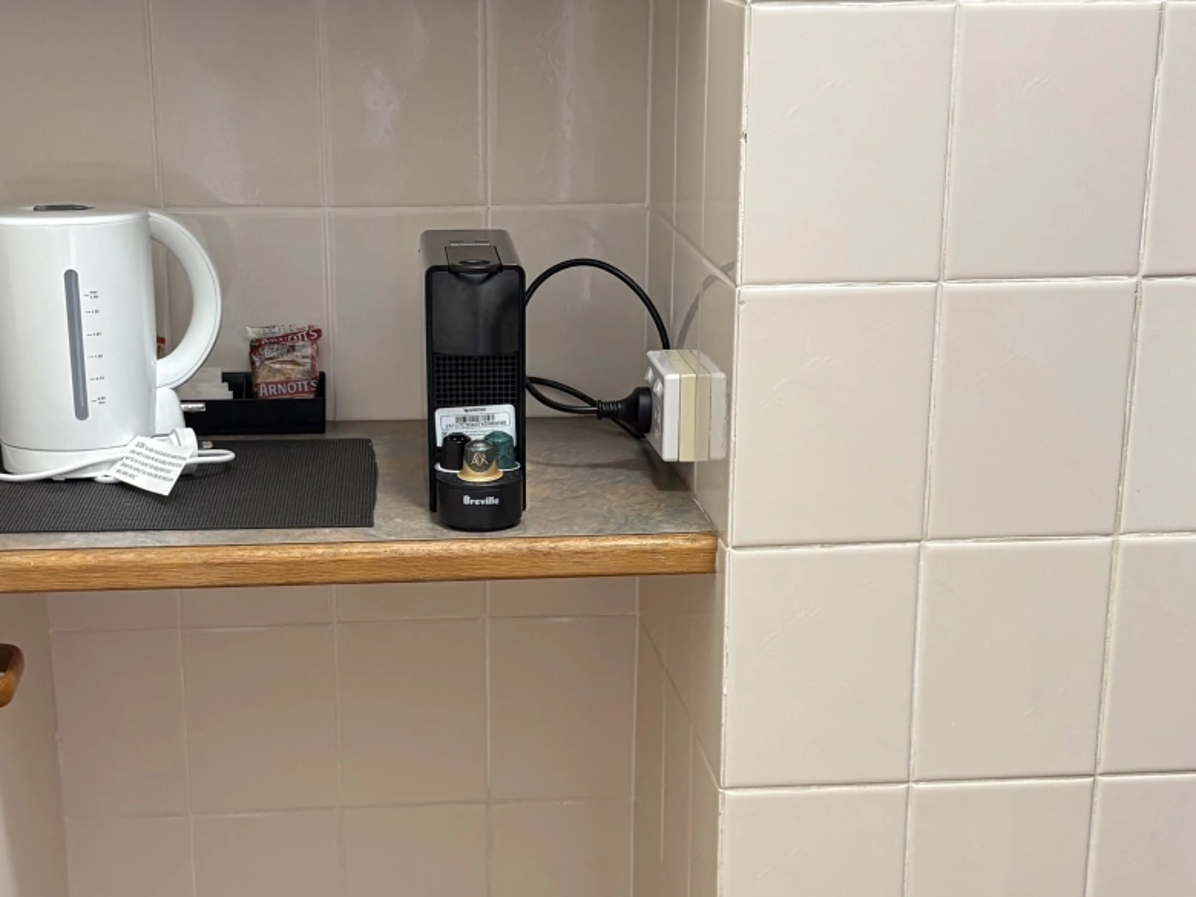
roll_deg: +0.9
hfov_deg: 30.2
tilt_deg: -18.4
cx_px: 523
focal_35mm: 64
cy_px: 638
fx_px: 2211
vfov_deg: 22.8
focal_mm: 5.96
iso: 125
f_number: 1.6
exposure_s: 1/50
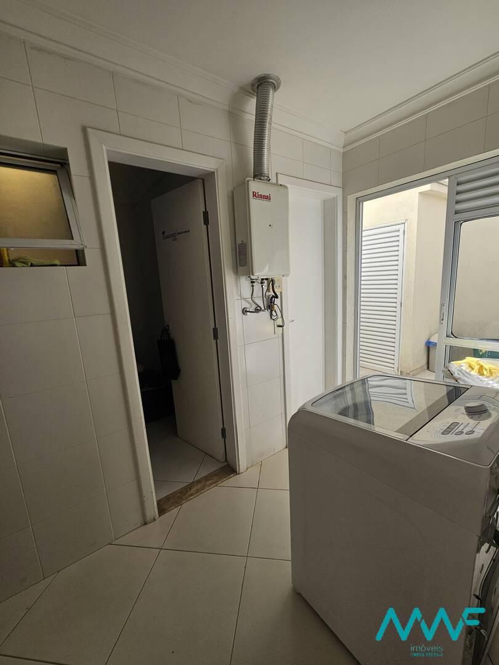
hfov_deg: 89.9
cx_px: 250
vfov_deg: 106.2
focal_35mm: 13
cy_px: 332
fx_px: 250
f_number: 2.2
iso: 50
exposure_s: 1/380
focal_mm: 2.2
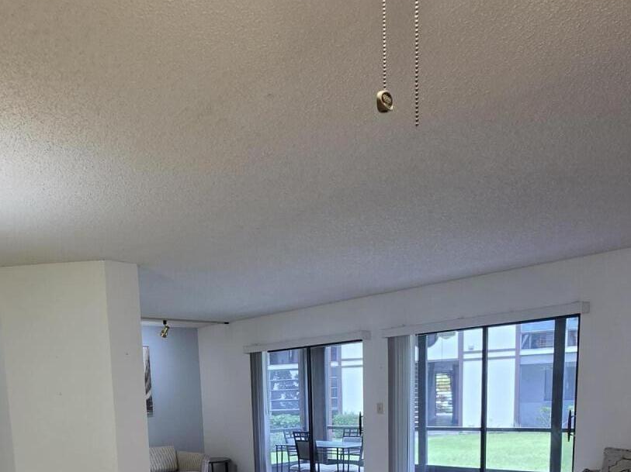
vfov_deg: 37.5
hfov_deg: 56.3
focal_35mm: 32
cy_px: 508
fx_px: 583
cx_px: 242
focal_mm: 2.2
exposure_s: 1/120
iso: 125
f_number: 1.9
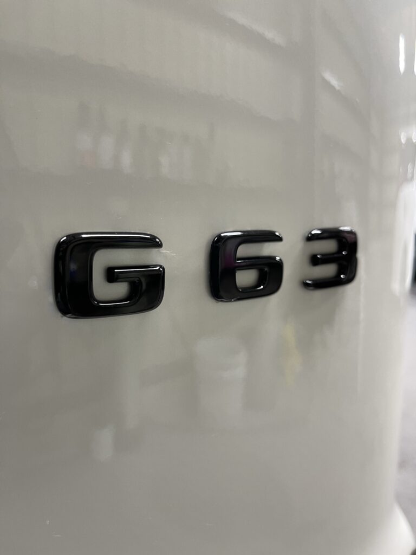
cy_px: 278
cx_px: 208
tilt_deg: -11.4
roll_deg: -1.0
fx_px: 417
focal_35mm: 26
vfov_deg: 67.3
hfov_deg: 53.1
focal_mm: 5.1
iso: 100
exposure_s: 1/60
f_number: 1.6
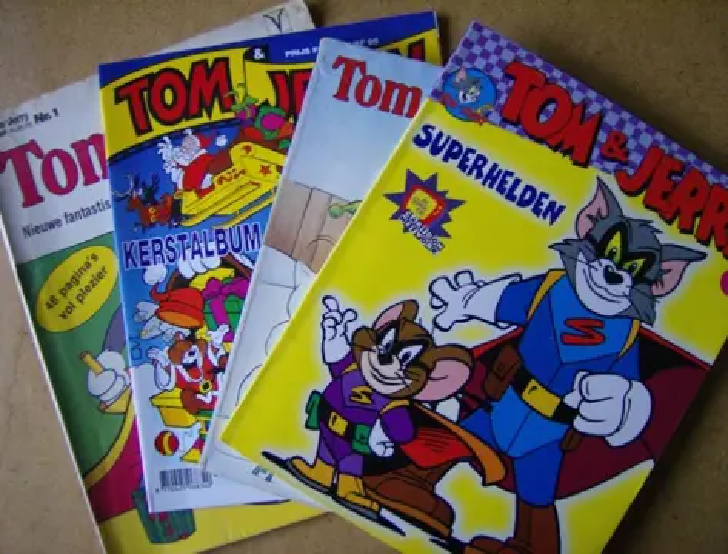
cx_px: 364
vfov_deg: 40.0
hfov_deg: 51.1
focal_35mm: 36
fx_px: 761
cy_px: 277
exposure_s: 1/42.5
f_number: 2.8
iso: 200
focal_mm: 6
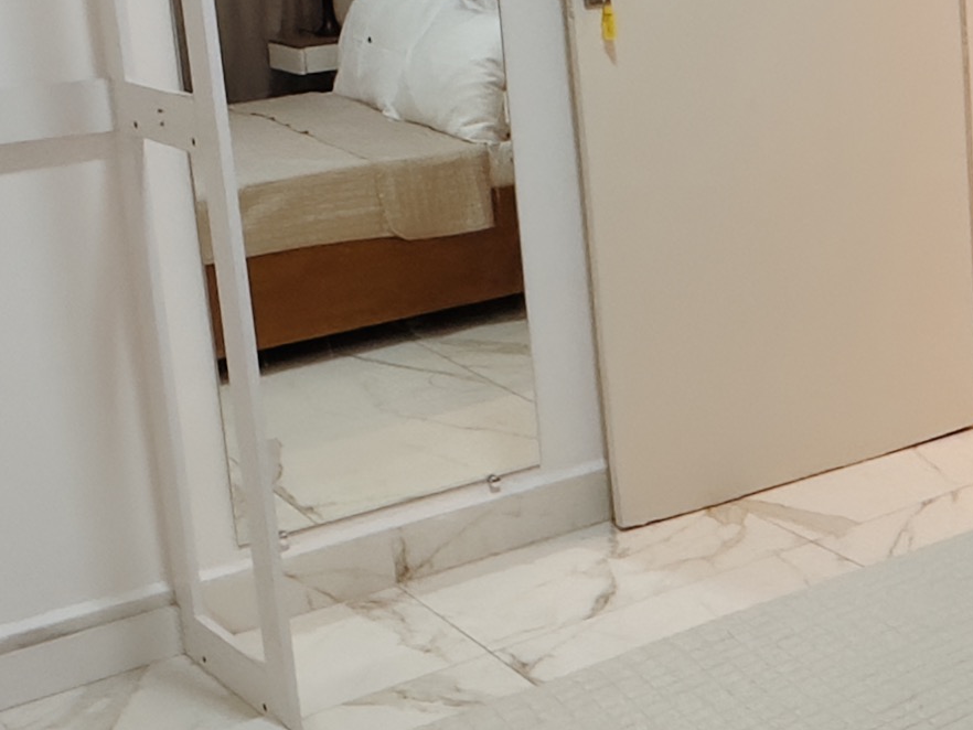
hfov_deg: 25.7
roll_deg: +1.4
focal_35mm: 64
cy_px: 140
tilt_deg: -9.8
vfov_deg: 22.6
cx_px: 1289
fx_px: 1799
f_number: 2.2
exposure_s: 1/60
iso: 200
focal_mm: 2.22
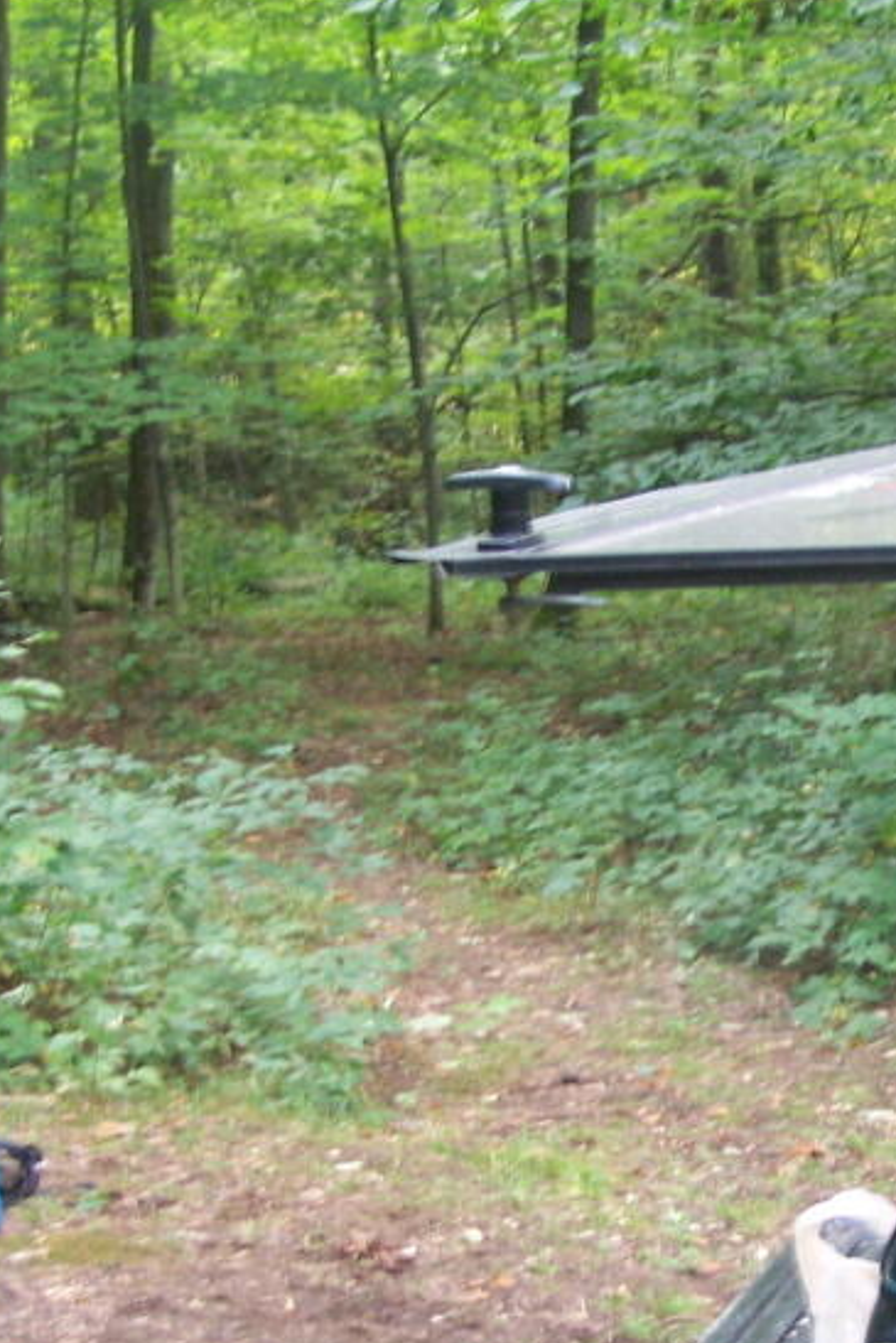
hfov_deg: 18.2
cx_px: 756
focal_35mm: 74
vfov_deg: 27.2
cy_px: 906
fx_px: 2761
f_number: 2.8
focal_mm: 6.3
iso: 140
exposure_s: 1/8
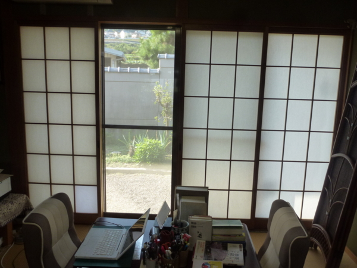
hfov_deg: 61.7
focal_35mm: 29
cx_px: 178
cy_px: 134
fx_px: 299
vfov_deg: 48.2
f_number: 3.5
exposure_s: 1/125
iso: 160
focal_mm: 5
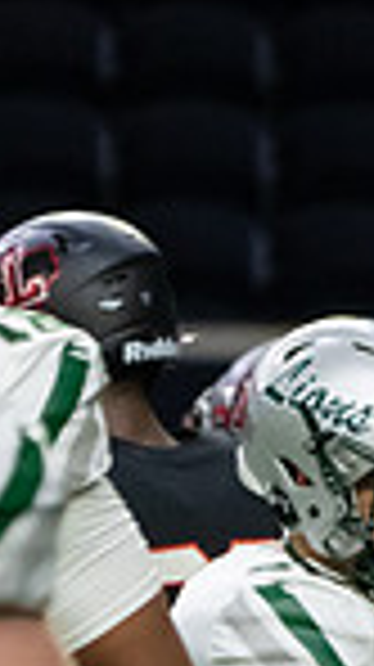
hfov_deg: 1.0
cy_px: 992
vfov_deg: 1.8
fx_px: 21240
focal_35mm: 1202
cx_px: 928
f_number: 5.6
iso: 5000
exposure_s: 1/400
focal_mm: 244
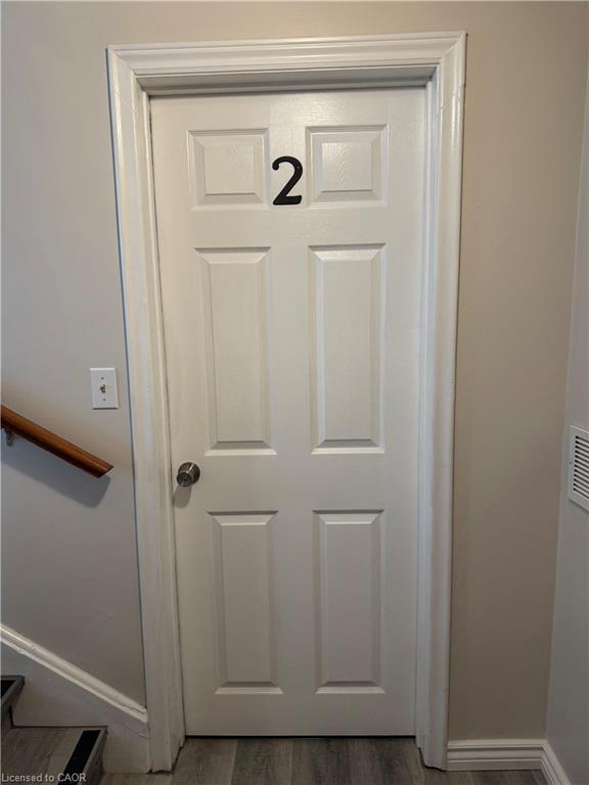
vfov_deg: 71.6
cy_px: 392
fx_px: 544
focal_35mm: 24
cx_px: 294
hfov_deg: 56.8
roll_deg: +0.5
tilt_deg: -9.5
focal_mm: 6.76
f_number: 1.78
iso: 200
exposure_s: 1/60
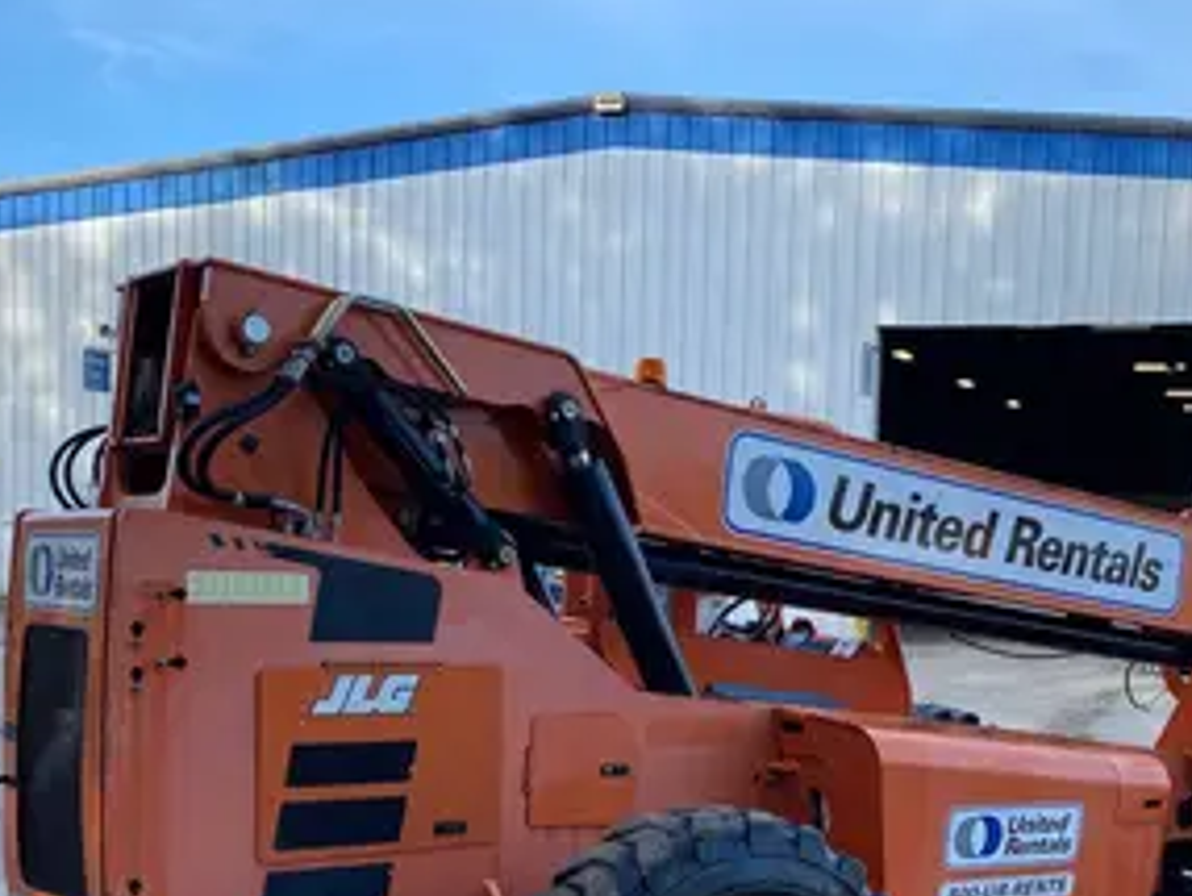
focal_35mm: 50
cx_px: 746
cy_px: 719
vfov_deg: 28.5
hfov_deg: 37.9
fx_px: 1723
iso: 32
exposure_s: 1/839
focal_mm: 4.25
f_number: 1.8
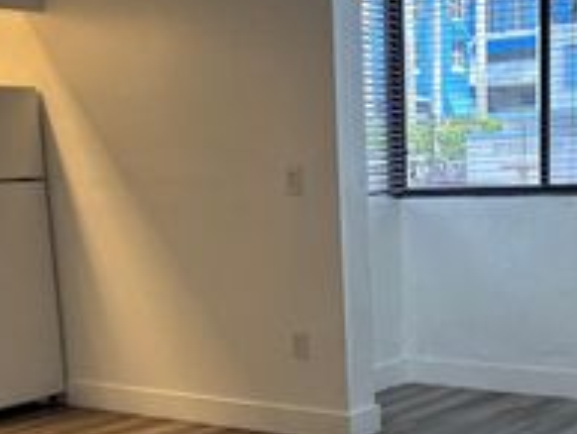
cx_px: 375
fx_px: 1118
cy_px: 373
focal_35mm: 67
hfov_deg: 28.8
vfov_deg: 21.6
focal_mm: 5.96
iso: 125
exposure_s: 1/120
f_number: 1.6
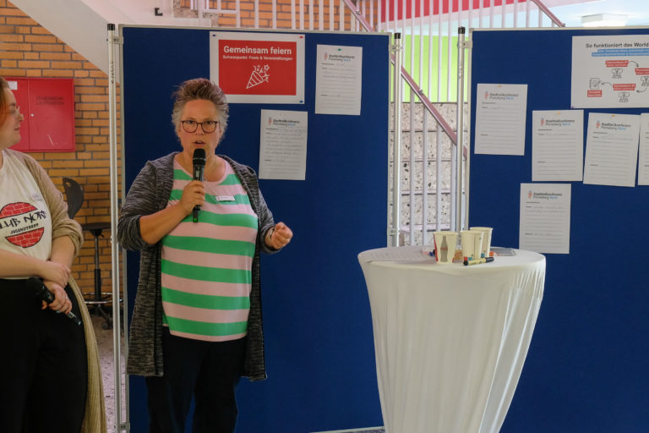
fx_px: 757
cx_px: 324
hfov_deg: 46.4
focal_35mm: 42
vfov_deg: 31.9
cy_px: 216
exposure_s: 1/60
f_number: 3.2
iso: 1000
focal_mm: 27.7
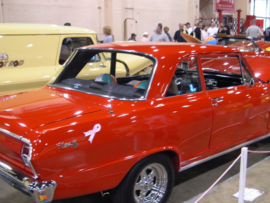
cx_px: 150
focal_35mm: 45
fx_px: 351
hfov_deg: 42.0
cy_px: 110
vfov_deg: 32.2
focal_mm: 8
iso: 100
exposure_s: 1/18
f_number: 2.8
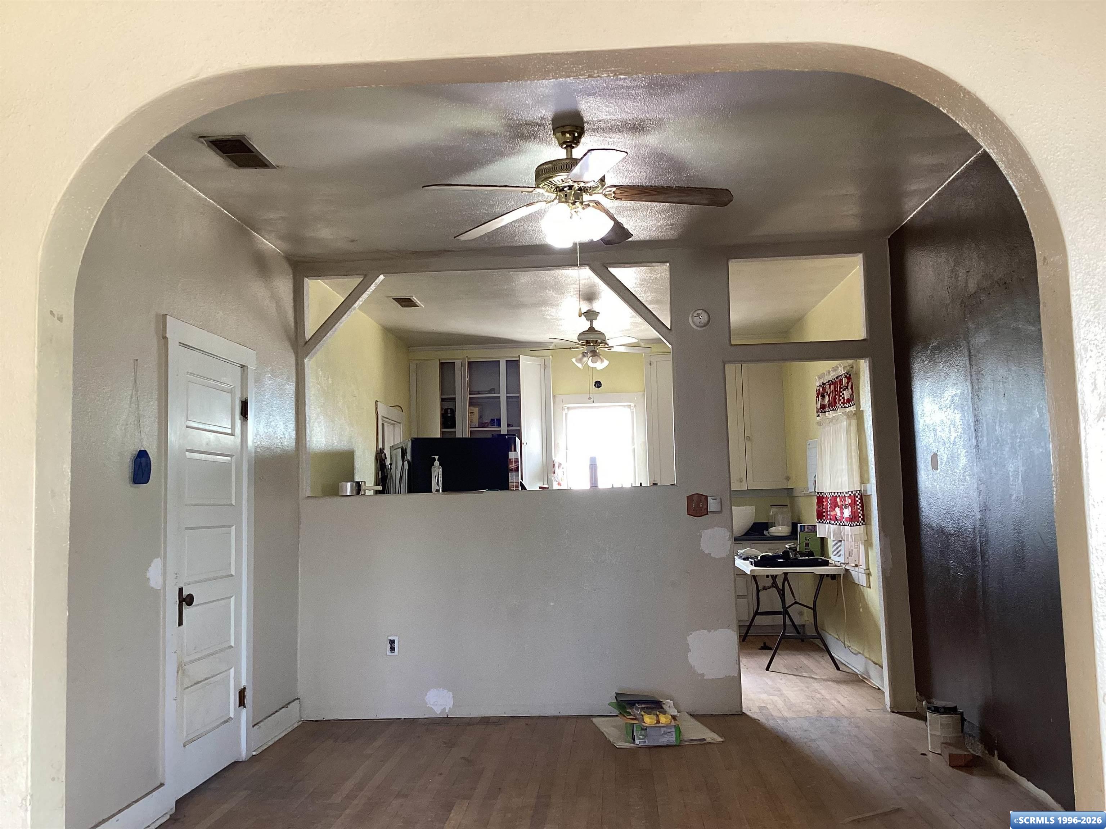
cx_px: 553
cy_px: 414
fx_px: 990
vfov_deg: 45.4
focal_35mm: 31
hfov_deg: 58.4
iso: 160
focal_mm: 3.3
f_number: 2.4
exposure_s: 1/60
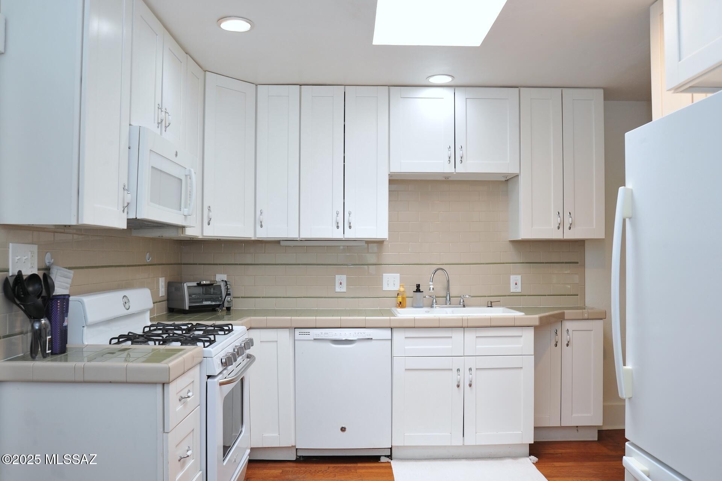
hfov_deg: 69.4
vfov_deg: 49.5
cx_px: 361
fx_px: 521
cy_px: 240
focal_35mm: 26
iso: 800
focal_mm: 26
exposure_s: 1/50
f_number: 9
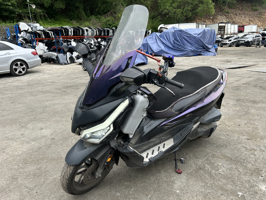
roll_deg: +4.4
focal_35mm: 26
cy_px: 100
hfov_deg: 67.3
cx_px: 133
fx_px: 200
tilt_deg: -14.9
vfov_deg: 53.1
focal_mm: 5.7
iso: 50
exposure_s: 1/295
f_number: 1.5
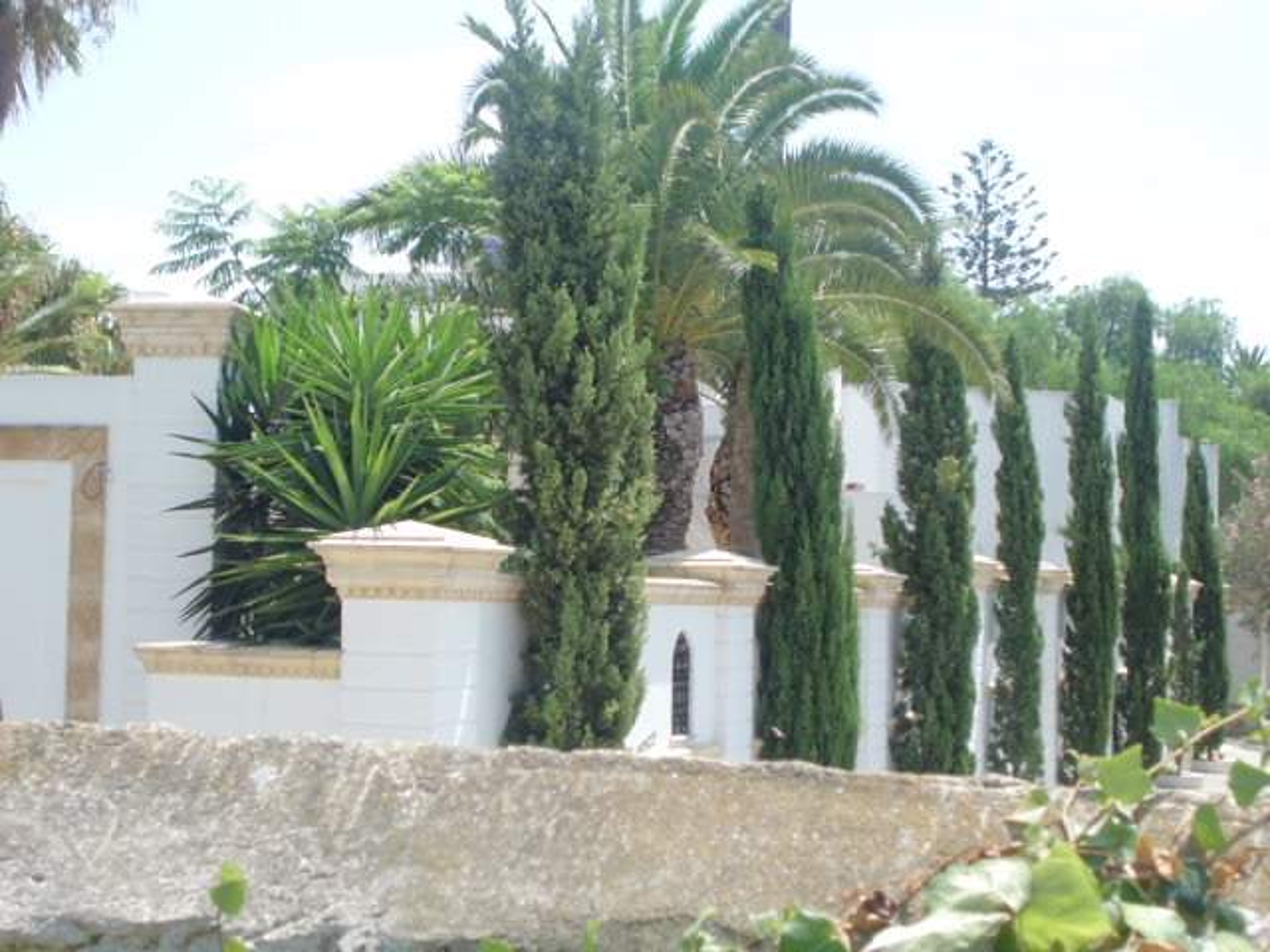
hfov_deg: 29.4
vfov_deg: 22.3
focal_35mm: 66
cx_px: 635
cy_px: 476
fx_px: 2421
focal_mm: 11.8
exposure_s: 1/200
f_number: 5.3
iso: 100
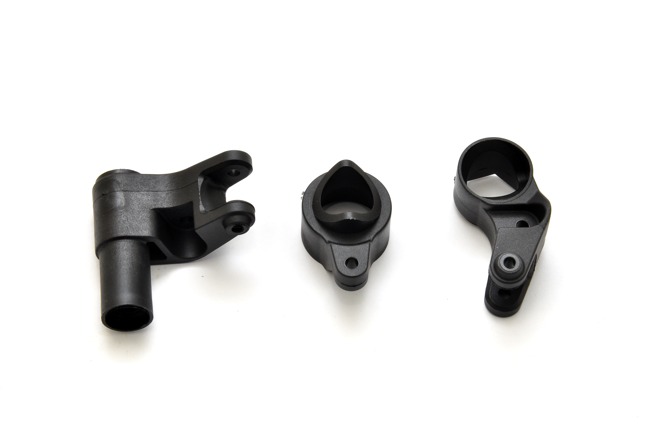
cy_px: 216
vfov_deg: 7.9
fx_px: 3133
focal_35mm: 174
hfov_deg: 11.8
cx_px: 324
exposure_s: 1/60
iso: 400
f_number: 22
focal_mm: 116
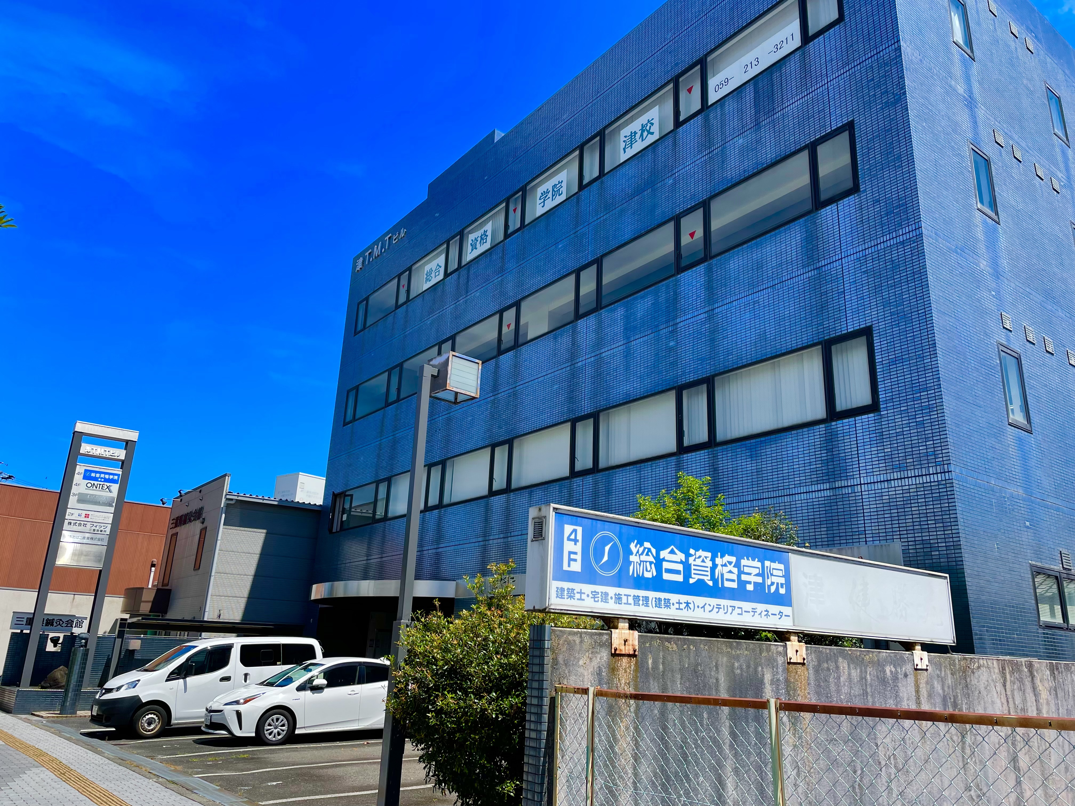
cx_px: 538
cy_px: 403
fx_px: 807
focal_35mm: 26
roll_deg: -1.7
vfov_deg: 53.1
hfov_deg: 67.3
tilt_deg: +18.8
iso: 32
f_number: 1.6
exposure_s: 1/2618
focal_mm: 4.2
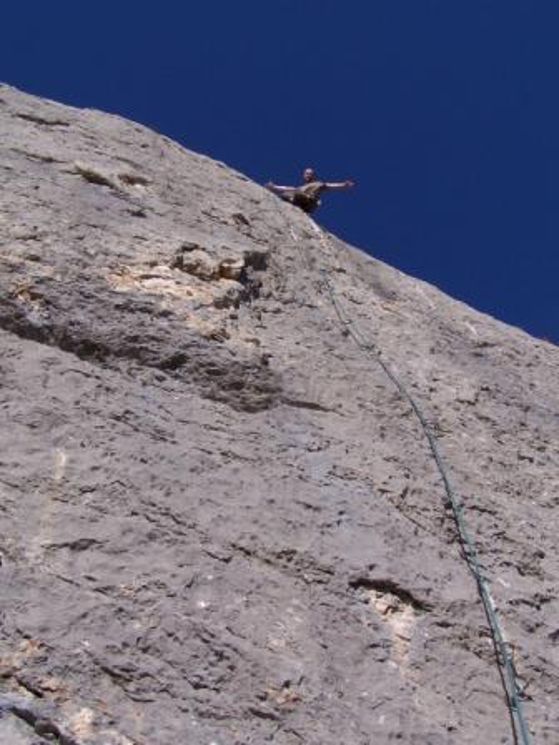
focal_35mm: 38
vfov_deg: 49.0
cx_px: 280
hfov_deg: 37.7
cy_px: 372
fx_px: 818
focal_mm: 6.3
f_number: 5.6
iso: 80
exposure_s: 1/640
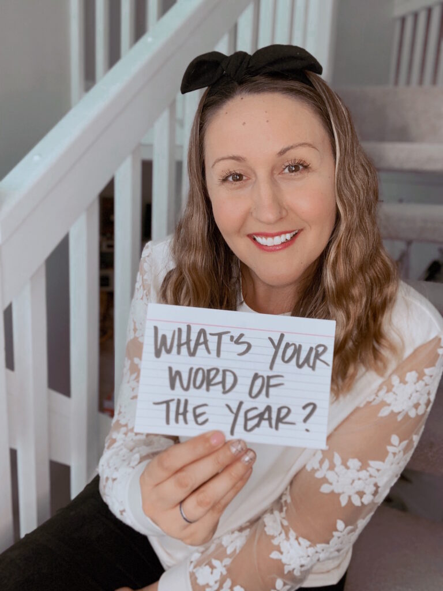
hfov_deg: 44.2
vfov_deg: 56.8
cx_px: 222
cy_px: 296
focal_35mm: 32
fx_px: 546
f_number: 2.2
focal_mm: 2.87
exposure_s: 1/59
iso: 100
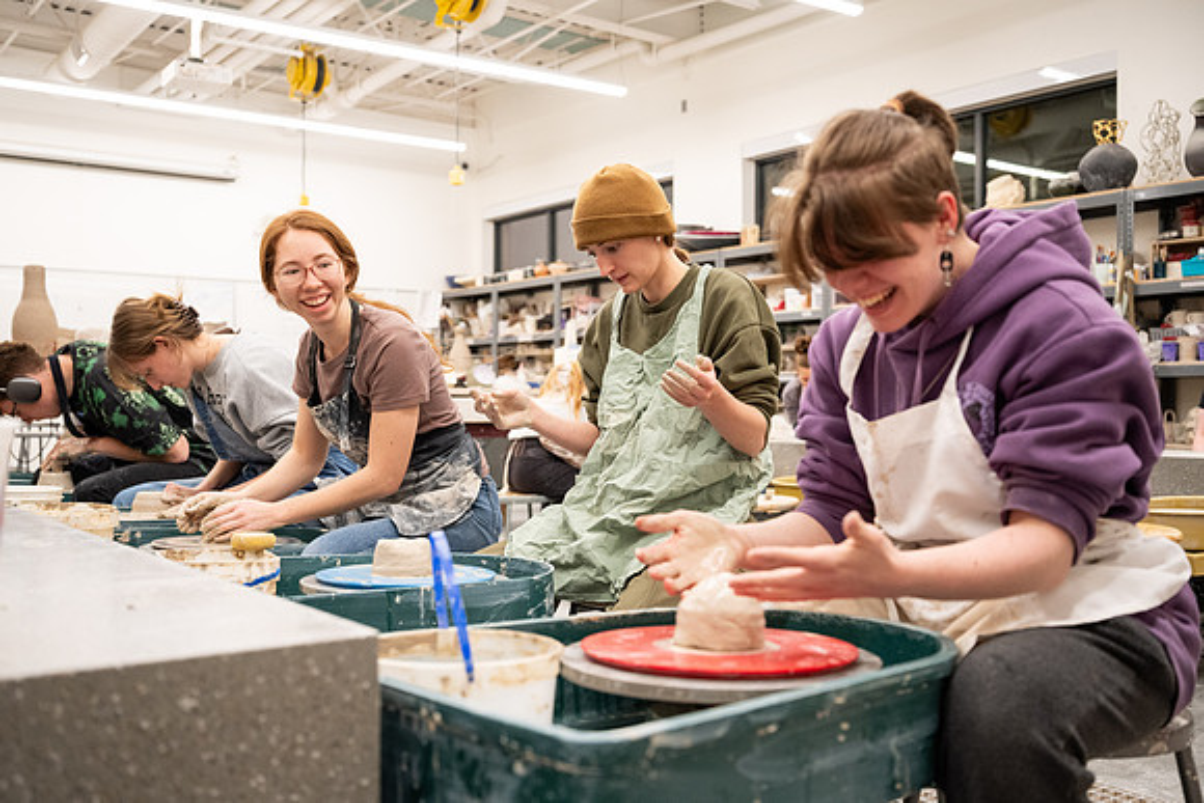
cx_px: 595
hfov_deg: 53.7
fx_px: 1190
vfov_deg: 37.3
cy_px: 404
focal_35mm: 36
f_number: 3.2
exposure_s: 1/320
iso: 1600
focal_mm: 35
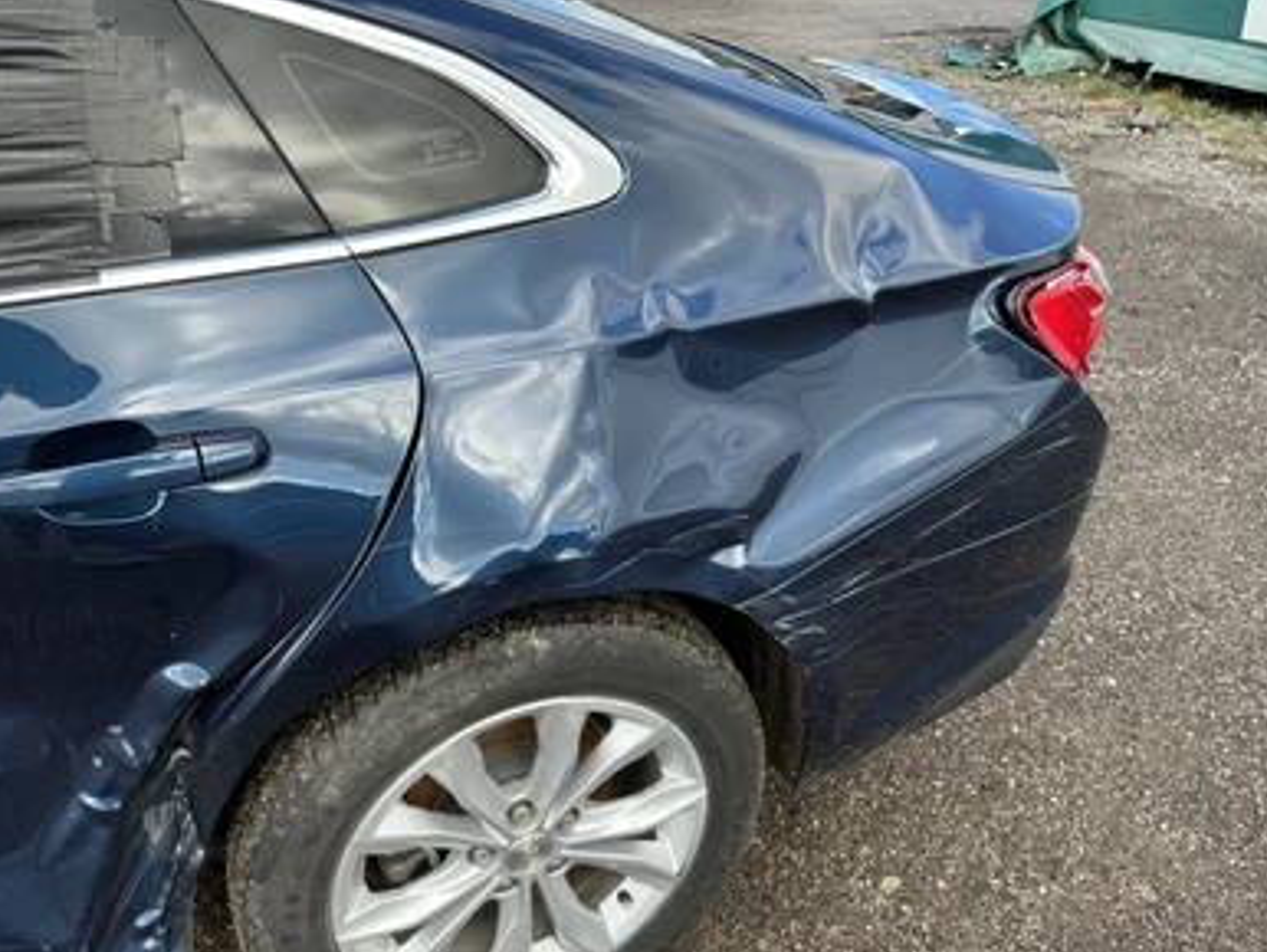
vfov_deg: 48.3
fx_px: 1062
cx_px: 643
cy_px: 476
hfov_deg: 61.6
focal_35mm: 29
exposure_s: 1/195
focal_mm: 3
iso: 20
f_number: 1.8
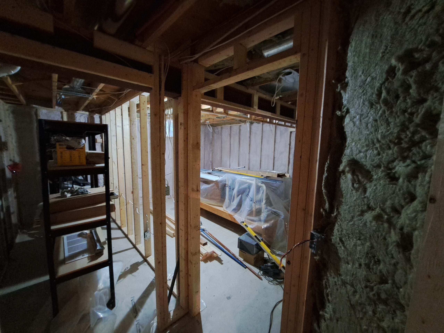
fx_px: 167
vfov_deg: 89.9
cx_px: 222
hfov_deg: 106.2
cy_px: 166
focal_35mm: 13
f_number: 2.2
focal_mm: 1.74
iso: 640
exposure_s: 1/20
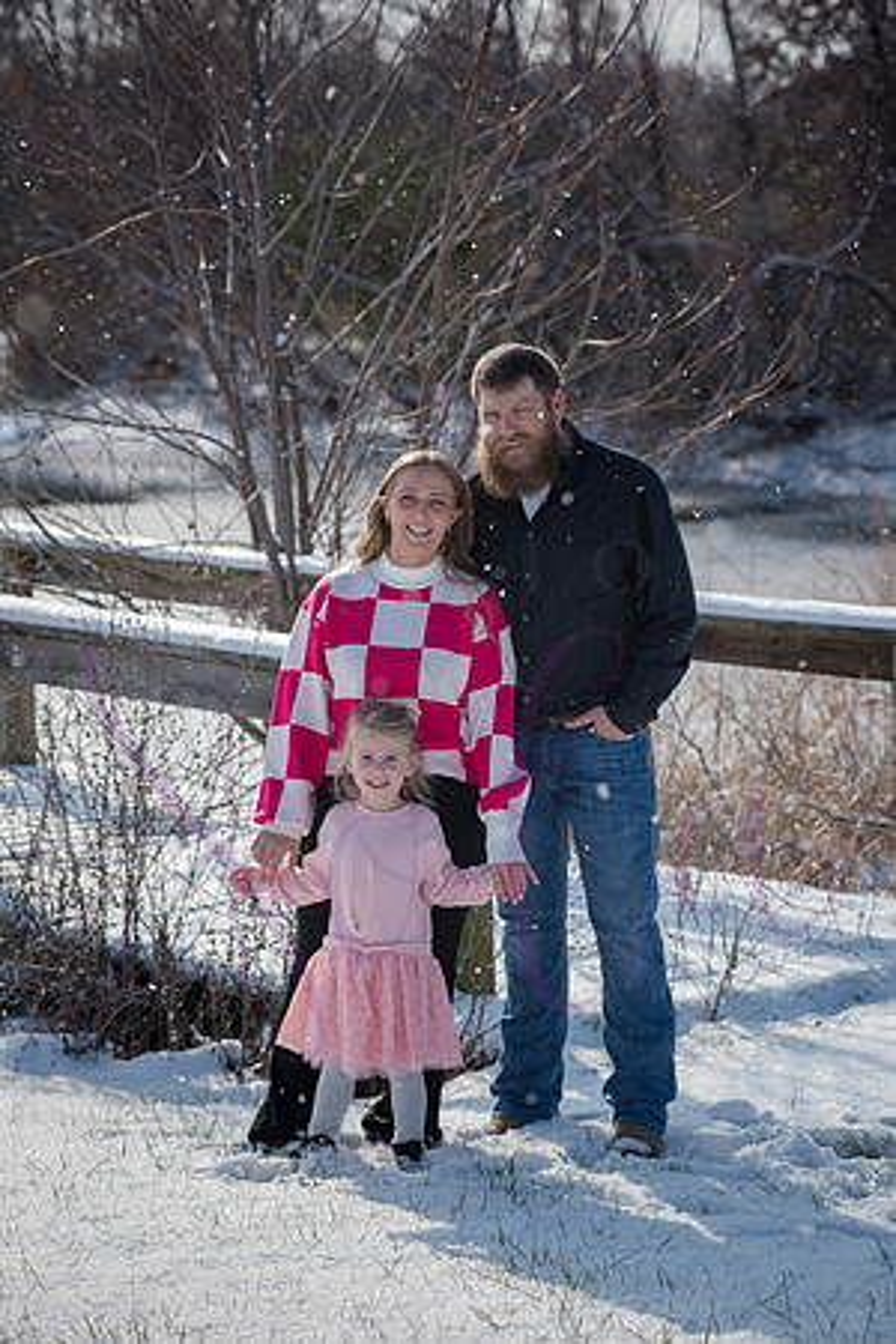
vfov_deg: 19.5
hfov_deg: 13.0
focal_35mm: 105
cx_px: 448
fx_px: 3920
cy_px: 672
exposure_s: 1/2000
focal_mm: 105
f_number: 6.3
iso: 640
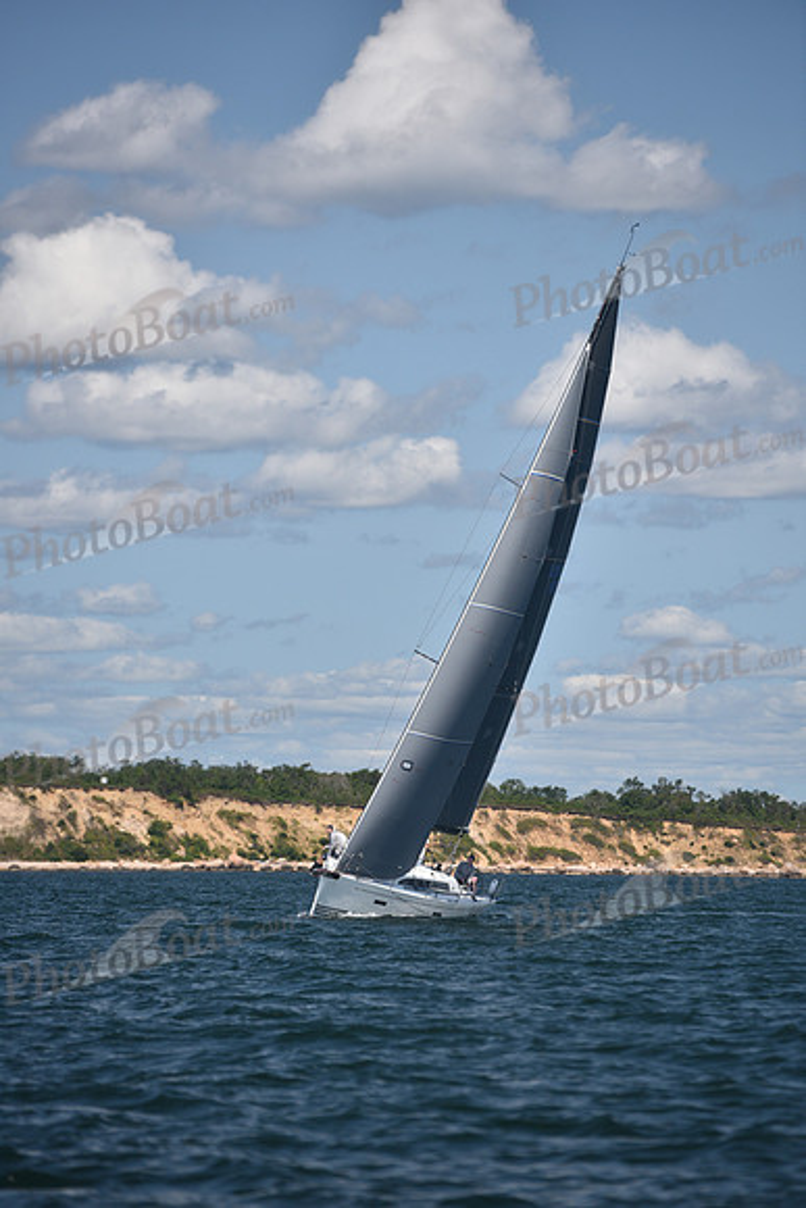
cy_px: 604
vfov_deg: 11.1
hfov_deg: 7.4
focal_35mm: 185
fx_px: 6209
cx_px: 403
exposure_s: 1/2000
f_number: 3.5
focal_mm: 185
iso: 250
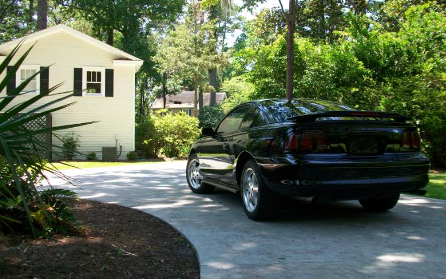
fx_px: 426
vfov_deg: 36.3
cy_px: 121
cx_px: 218
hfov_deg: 55.3
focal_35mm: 35
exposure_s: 1/200
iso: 64
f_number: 2.8
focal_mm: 5.7
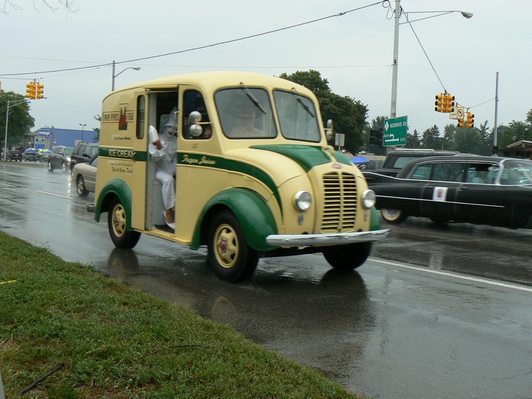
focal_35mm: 37
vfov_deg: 38.7
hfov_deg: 50.1
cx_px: 266
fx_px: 569
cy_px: 200
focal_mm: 6
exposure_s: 1/160
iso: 80
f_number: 5.6
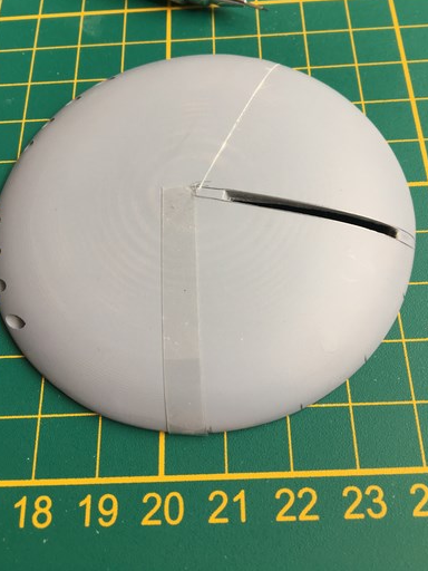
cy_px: 238
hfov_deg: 41.8
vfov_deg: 53.7
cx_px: 218
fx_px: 561
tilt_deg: -62.9
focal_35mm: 34
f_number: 2.2
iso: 32
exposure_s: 1/50
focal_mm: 4.15
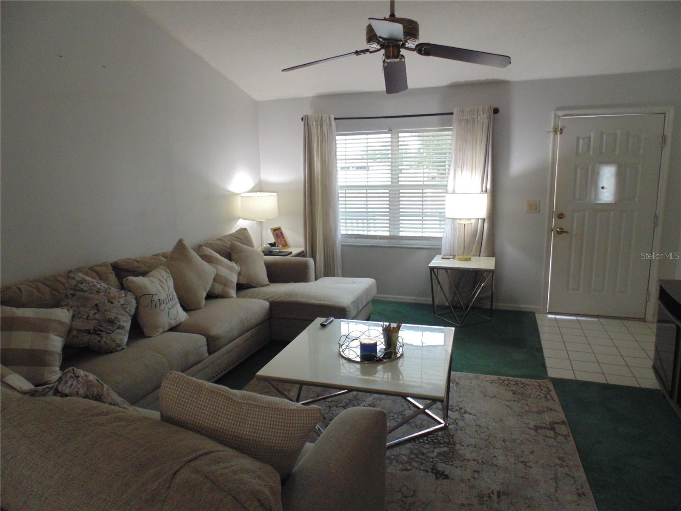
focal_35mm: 22
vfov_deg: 61.1
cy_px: 256
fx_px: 433
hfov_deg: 76.4
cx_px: 340
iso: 200
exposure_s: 1/50
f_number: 3.1
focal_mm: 4
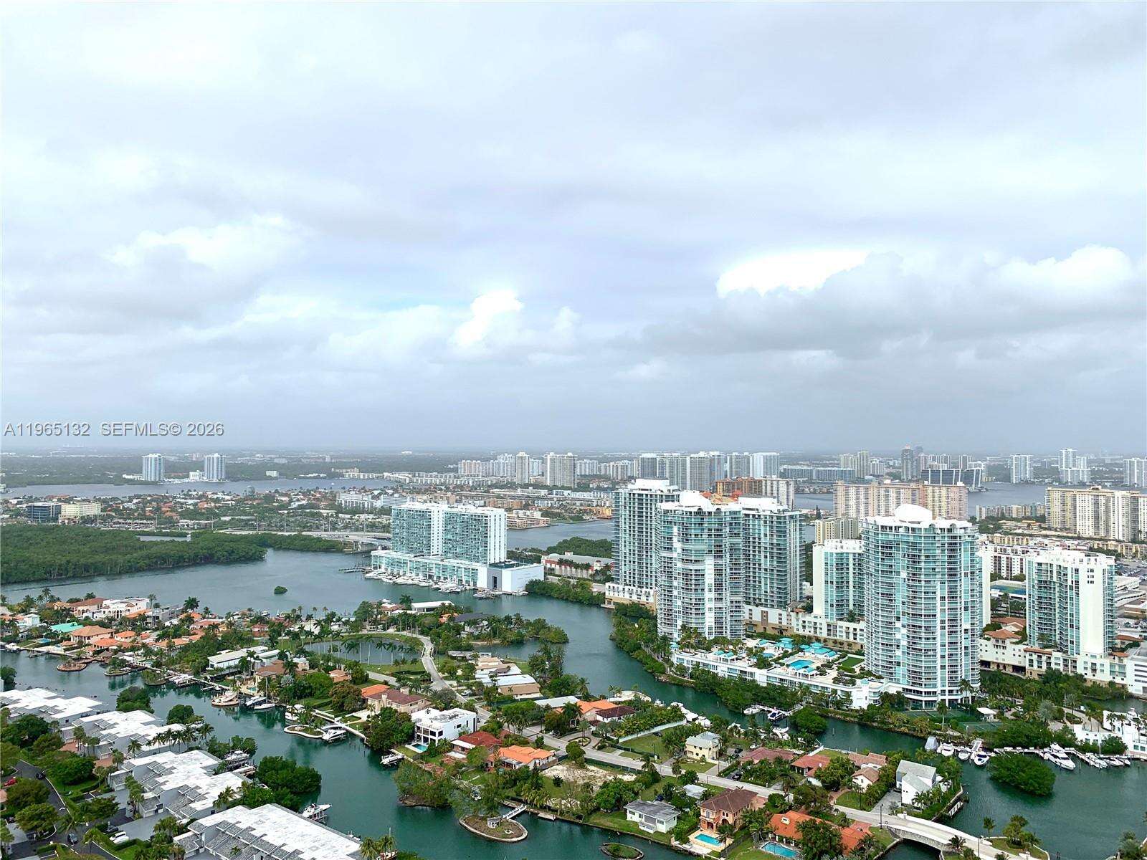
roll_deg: -0.5
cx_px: 574
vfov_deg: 53.1
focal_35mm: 26
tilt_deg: +1.1
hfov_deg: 67.3
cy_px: 430
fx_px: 862
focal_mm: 4.25
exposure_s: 1/3788
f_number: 1.8
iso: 25
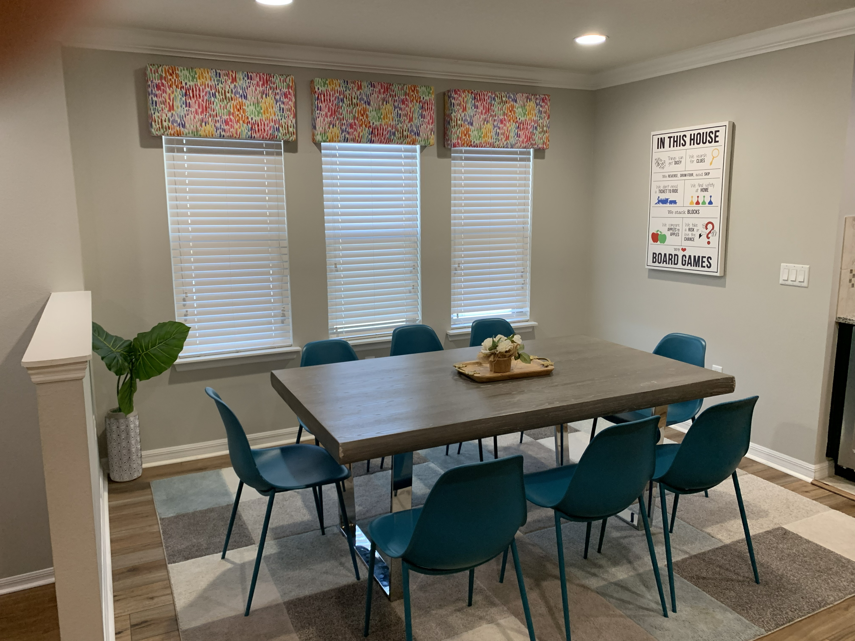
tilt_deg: -9.5
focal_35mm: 26
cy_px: 320
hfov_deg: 67.3
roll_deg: +0.1
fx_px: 642
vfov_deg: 53.1
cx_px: 428
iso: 125
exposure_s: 1/60
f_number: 1.8
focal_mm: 4.25
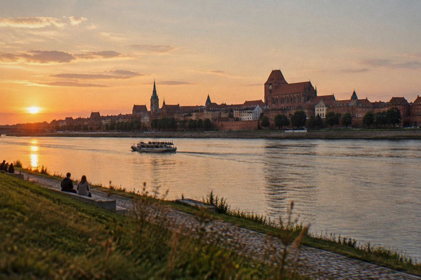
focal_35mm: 49
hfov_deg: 40.4
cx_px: 210
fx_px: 573
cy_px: 140
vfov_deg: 27.5
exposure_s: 1/400
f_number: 6.3
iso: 200
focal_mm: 49
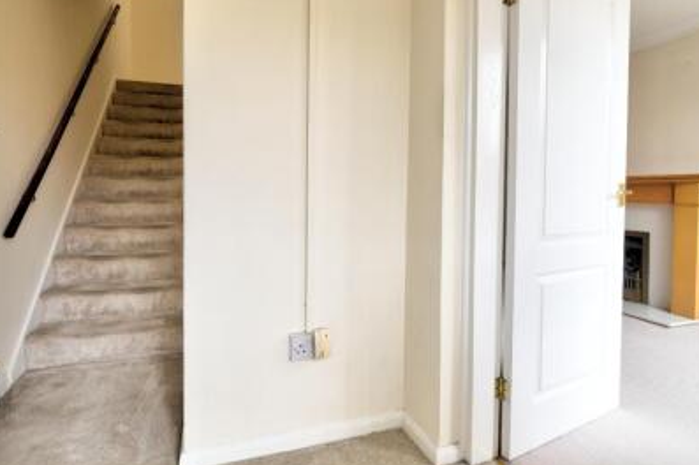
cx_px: 326
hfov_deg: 89.9
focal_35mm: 18
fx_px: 349
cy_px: 205
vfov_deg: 67.1
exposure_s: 1/18
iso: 160
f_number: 4
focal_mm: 10
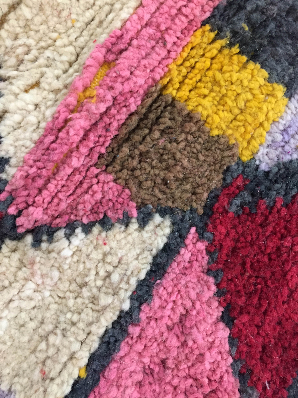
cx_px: 149
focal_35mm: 29
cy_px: 199
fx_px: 333
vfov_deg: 61.7
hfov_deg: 48.2
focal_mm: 4.15
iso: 250
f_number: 2.2
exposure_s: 1/25
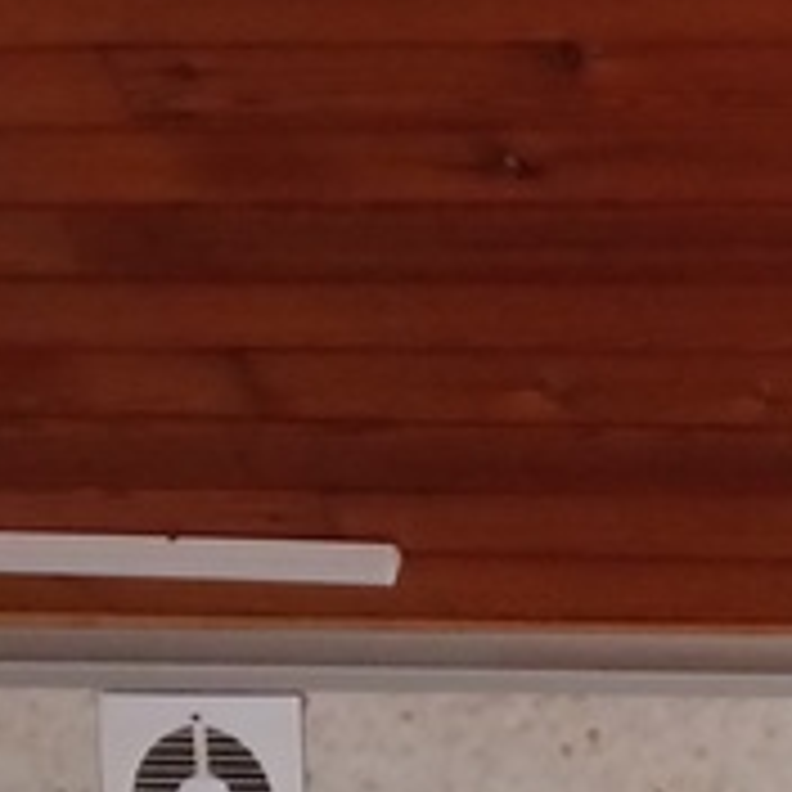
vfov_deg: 8.4
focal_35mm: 196
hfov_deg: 8.7
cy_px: 1706
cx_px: 1206
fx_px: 5074
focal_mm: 4.95
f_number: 1.9
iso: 1000
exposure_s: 1/25
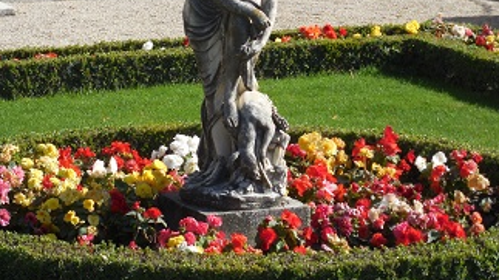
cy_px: 63
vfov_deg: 6.7
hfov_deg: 11.9
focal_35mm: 181
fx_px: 2393
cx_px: 207
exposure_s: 1/400
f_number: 4.9
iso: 125
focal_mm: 24.2
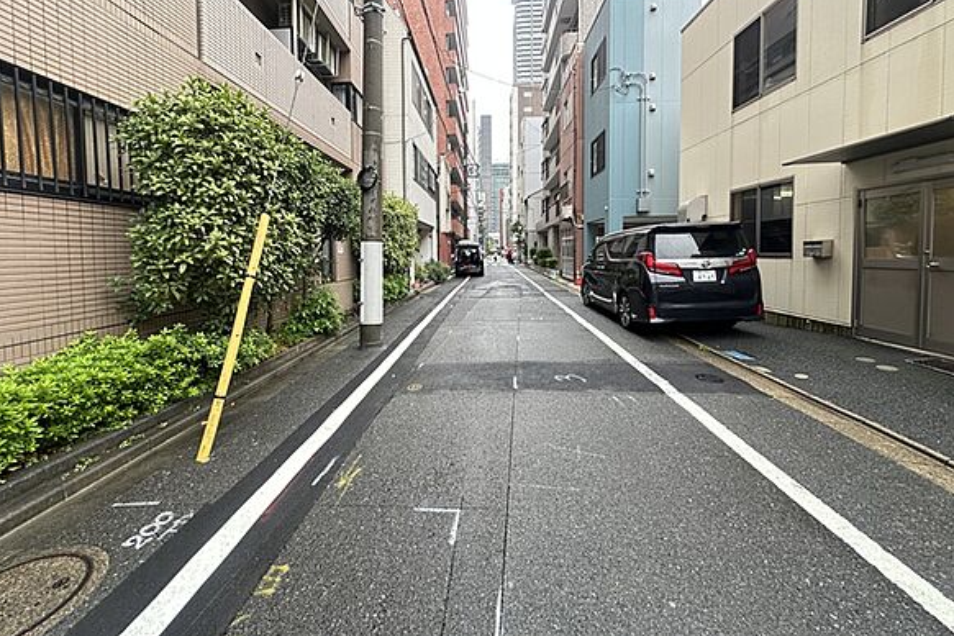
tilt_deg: -2.2
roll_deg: +0.3
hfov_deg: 100.4
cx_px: 466
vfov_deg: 76.8
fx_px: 397
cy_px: 269
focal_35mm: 15
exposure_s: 1/99
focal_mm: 2.22
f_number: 2.2
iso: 100
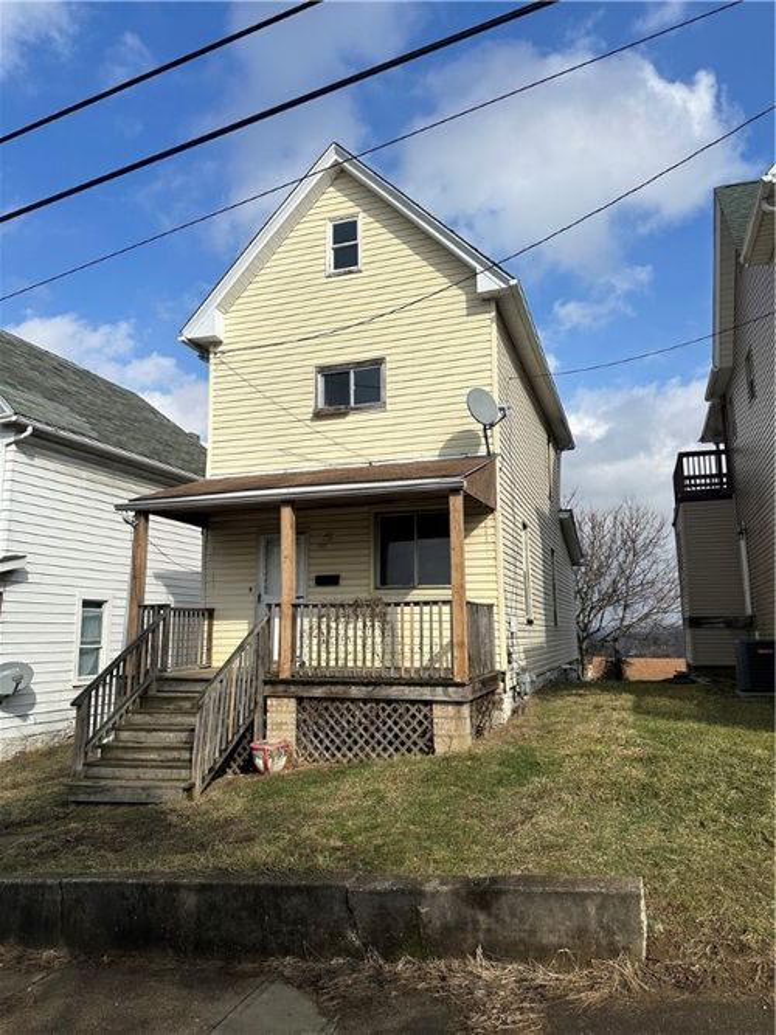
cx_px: 388
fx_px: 718
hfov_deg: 56.8
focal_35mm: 24
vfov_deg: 71.6
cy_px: 518
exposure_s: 1/6623
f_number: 1.78
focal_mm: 6.86
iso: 80
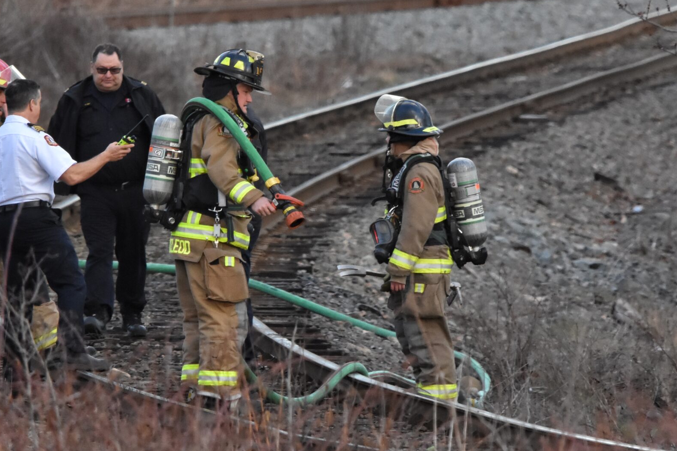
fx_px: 27360
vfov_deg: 0.9
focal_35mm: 1455
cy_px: 198
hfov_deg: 1.4
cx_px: 281
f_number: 10
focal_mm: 600
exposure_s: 1/640
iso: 2500
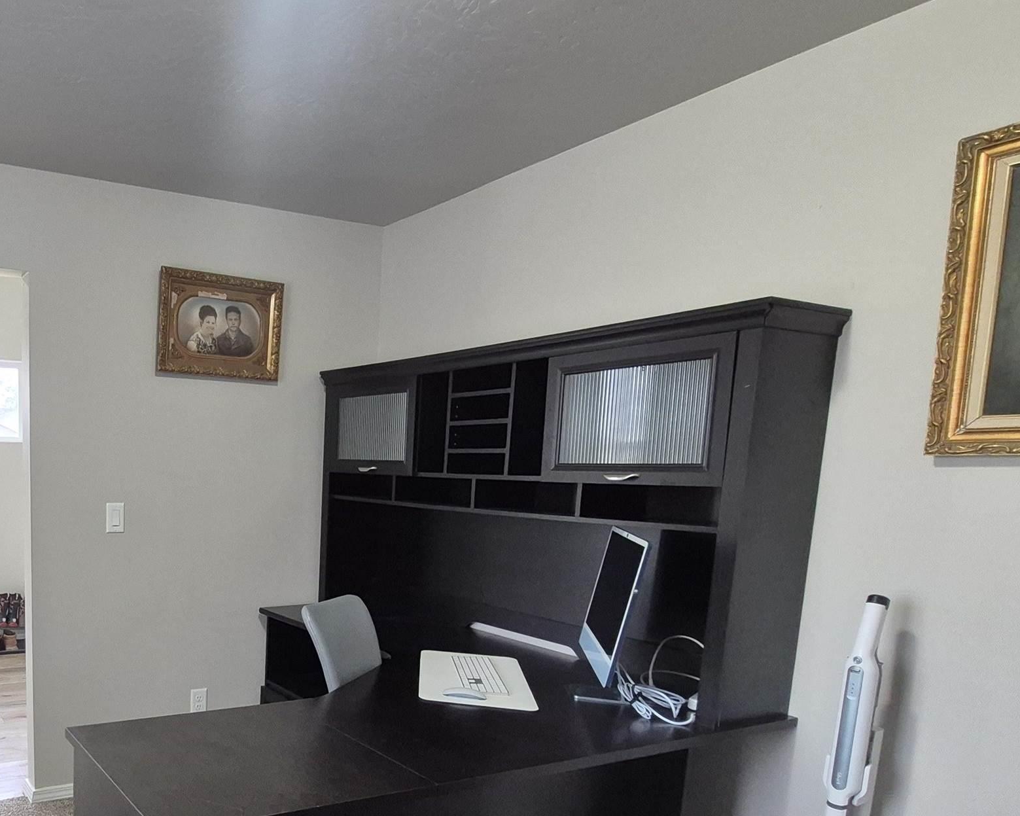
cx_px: 172
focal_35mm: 25
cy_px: 575
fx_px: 755
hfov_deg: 61.2
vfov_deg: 55.0
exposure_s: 1/60
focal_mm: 1.74
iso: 400
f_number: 2.2
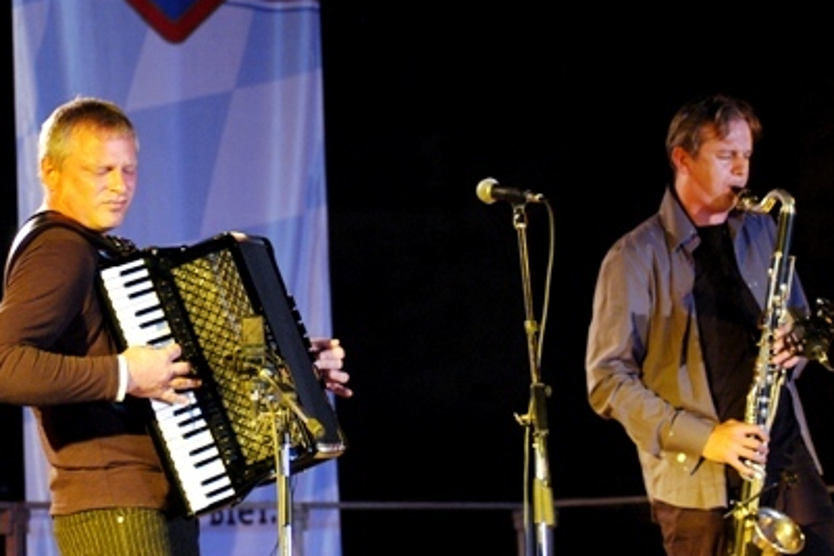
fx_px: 3103
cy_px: 267
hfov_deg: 15.3
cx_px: 433
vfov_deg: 10.2
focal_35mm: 134
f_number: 3.2
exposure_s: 1/60
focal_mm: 80
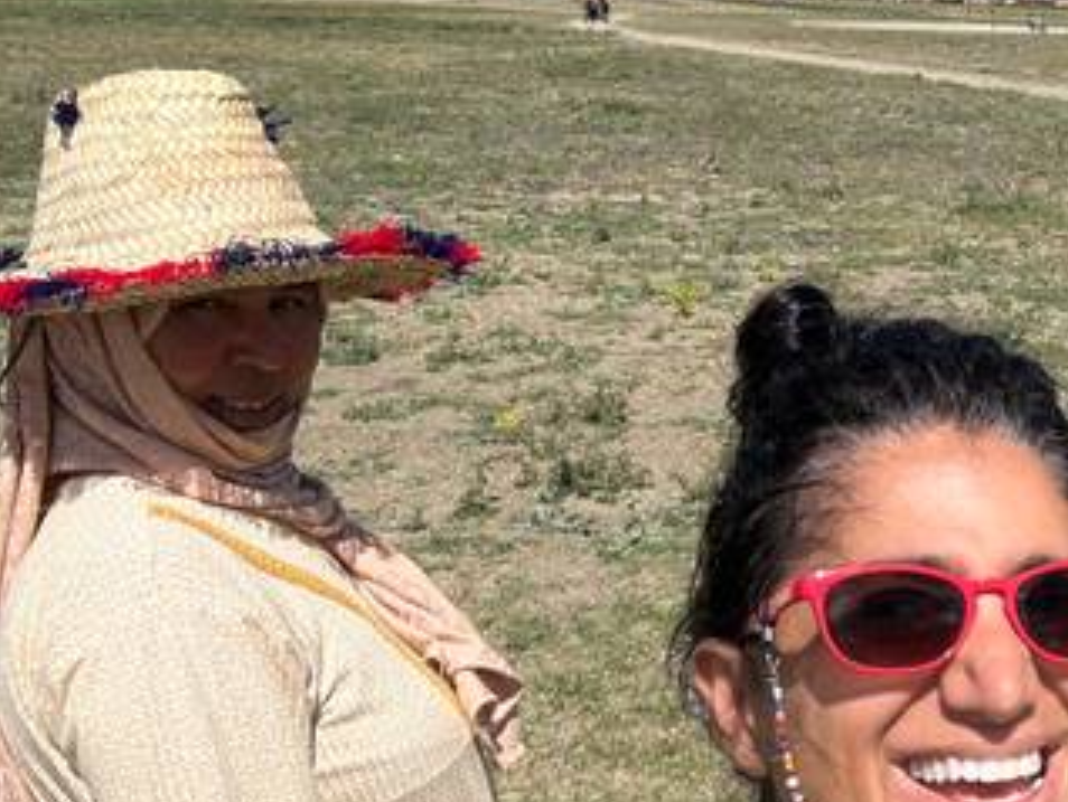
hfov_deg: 32.0
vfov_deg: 27.9
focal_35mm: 52
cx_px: 1206
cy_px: 547
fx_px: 1606
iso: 25
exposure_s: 1/1634
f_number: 1.9
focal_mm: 2.69
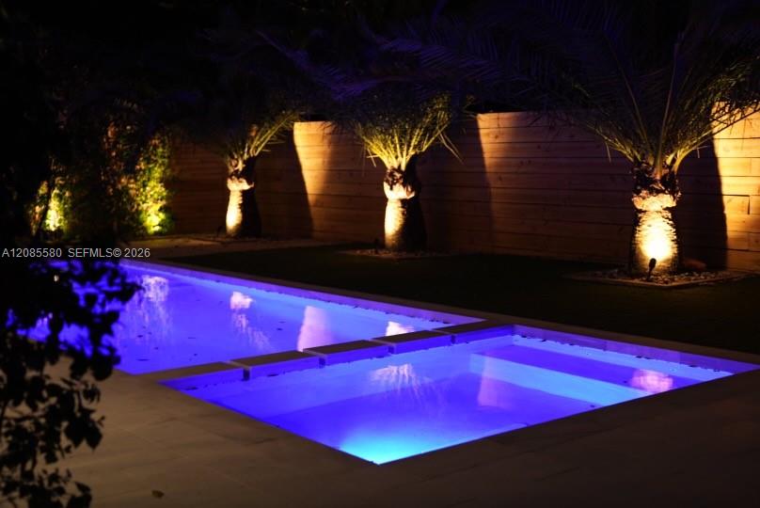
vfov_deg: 27.0
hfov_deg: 39.6
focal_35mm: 50
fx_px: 1056
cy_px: 254
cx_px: 380
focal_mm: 50
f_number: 2
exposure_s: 1/6
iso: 250
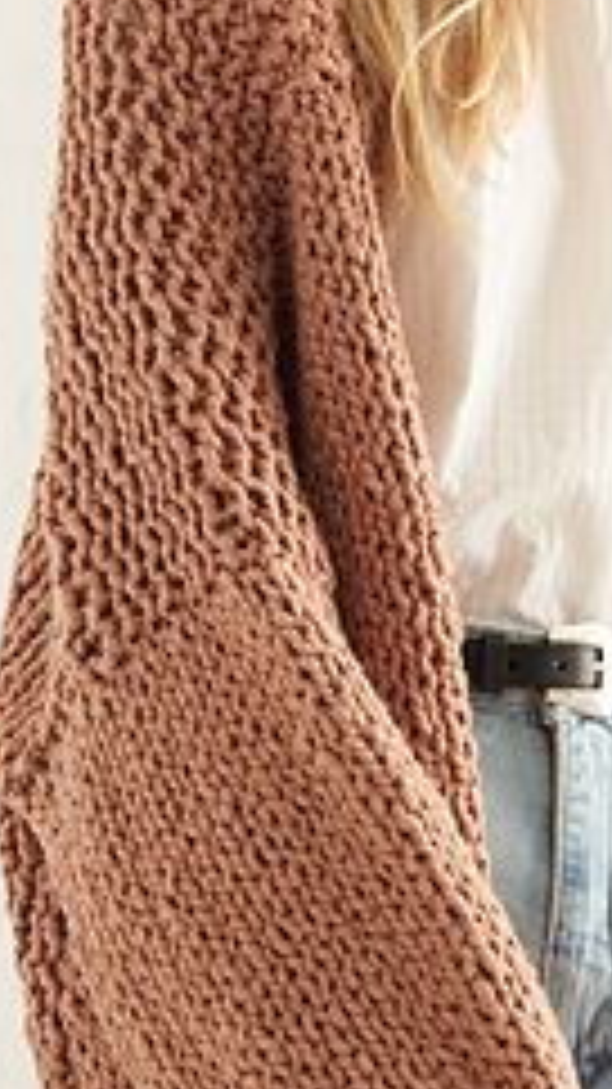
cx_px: 461
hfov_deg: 7.8
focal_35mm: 155
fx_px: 4475
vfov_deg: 13.8
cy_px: 288
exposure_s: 1/200
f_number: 5.6
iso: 800
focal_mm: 56
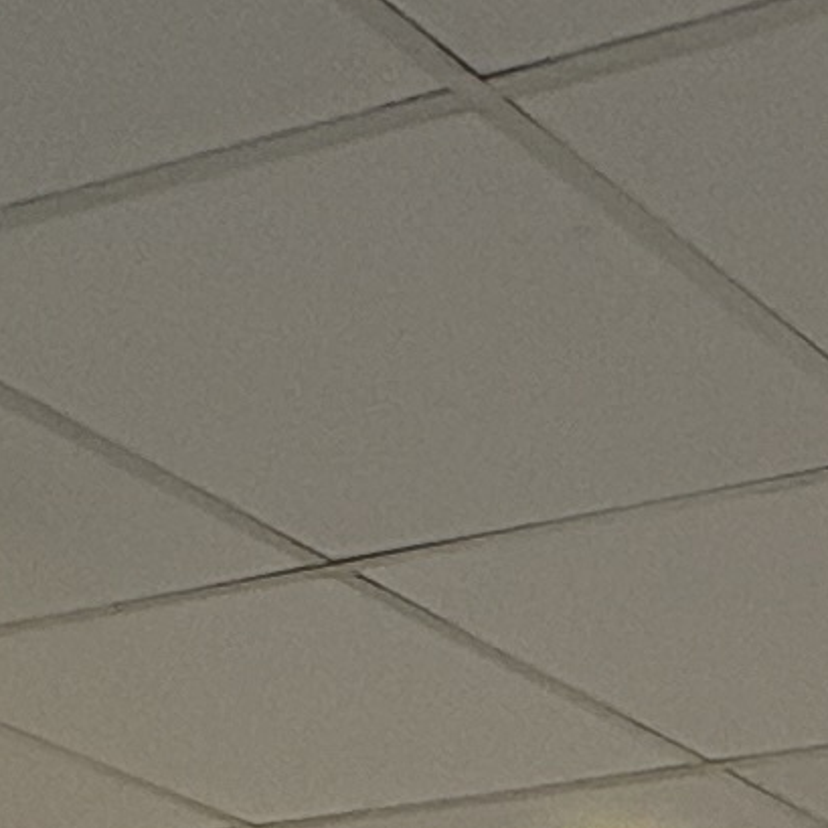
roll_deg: +2.4
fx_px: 3302
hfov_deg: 13.6
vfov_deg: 12.2
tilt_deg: -2.6
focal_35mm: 122
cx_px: 1178
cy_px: 1814
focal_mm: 2.22
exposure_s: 1/100
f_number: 2.2
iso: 125
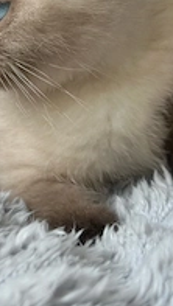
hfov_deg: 11.3
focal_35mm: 106
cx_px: -3
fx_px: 863
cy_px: 37
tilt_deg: -6.4
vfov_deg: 19.8
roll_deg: -0.5
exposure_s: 1/291
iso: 80
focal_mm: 6.86
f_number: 1.78
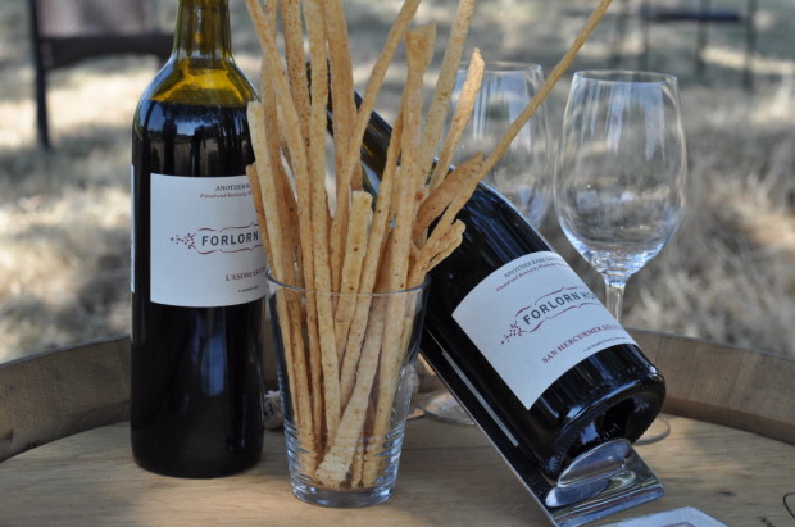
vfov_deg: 18.1
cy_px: 264
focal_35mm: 75
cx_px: 398
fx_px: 1653
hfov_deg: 27.0
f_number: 6.3
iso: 200
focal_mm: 50
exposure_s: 1/160
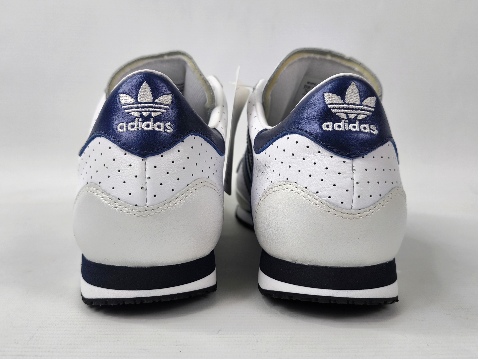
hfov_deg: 71.6
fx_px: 331
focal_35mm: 24
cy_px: 180
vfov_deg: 56.8
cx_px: 239
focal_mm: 6.92
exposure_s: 1/110
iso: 50
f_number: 1.9
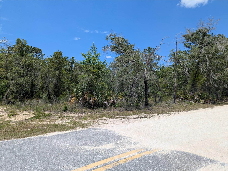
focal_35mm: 24
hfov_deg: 71.5
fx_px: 158
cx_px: 114
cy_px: 86
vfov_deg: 56.9
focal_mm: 6.81
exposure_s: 1/2762
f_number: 1.85
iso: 47
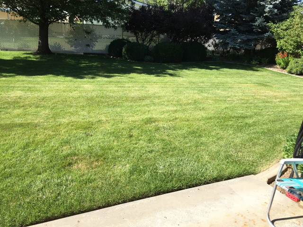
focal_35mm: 29
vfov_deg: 48.2
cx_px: 152
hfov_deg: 61.7
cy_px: 114
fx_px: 254
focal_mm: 4.15
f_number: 2.2
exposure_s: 1/1236
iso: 32
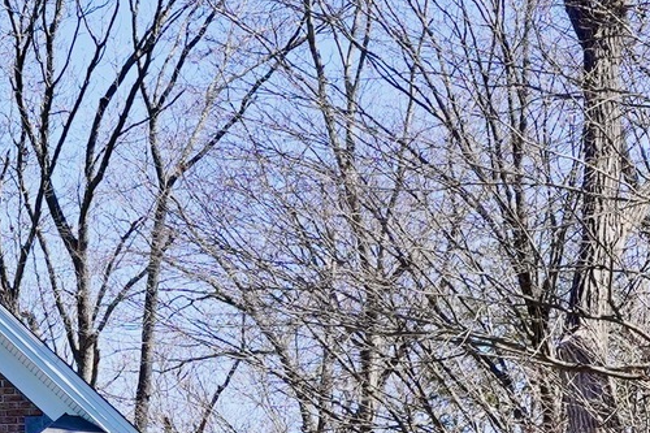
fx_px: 3104
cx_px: -712
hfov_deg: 10.8
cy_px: 876
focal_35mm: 172
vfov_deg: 7.6
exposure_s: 1/320
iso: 320
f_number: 8
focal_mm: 28
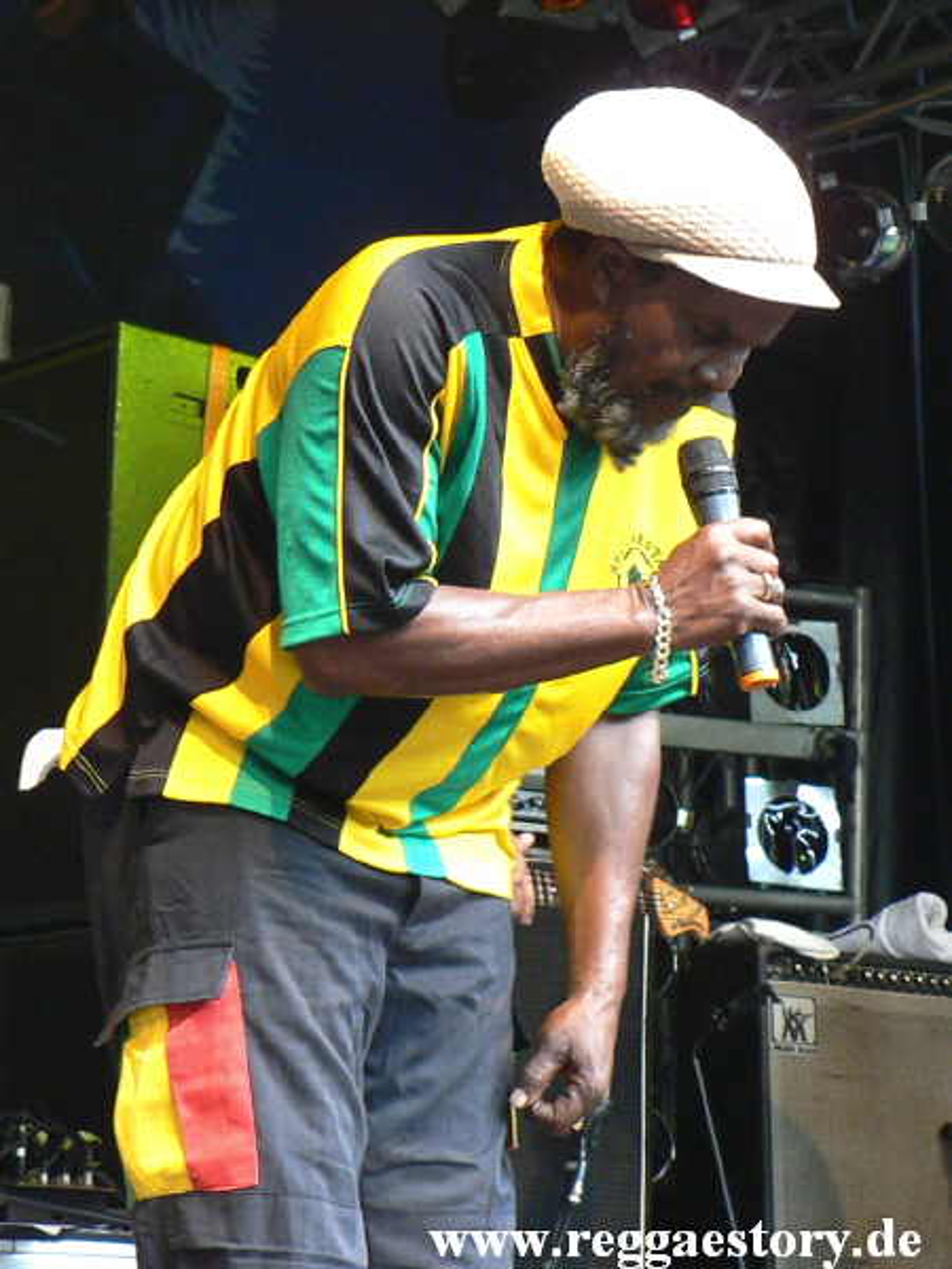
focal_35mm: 65
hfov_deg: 22.6
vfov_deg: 29.8
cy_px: 634
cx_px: 476
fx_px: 2383
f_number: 3.2
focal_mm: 11.2
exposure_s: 1/30
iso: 150
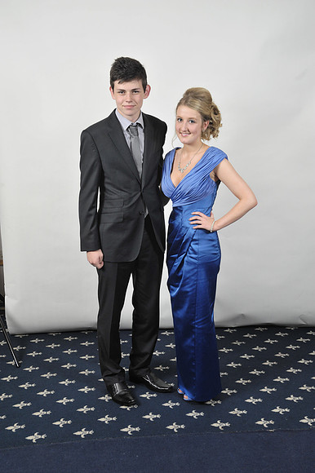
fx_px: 591
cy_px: 236
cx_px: 158
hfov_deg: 29.8
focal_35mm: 45
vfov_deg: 43.6
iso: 1000
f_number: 7.1
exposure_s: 1/160
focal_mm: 45
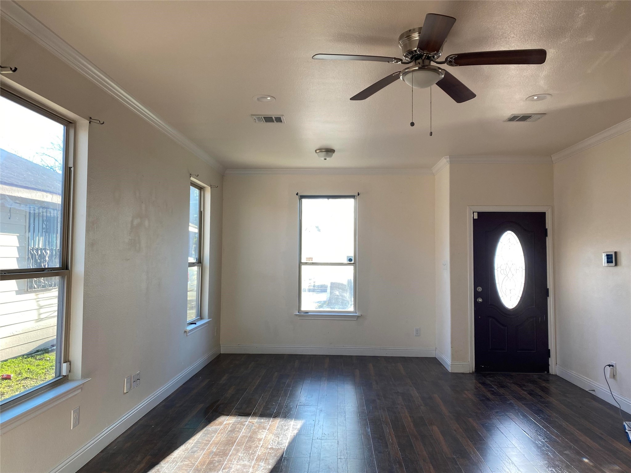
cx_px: 316
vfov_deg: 53.1
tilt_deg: +2.9
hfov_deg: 67.3
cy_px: 236
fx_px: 474
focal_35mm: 26
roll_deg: -0.4
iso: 64
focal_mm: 4.25
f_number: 1.8
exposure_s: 1/120
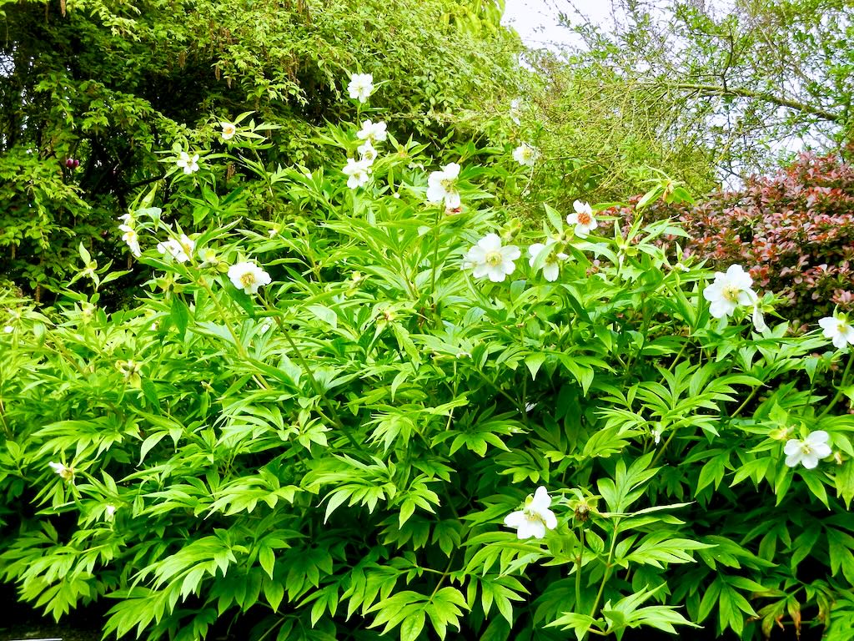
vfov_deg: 21.6
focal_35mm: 68
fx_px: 1678
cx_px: 427
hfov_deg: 28.6
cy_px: 320
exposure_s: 1/132
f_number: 4.1
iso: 160
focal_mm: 12.2
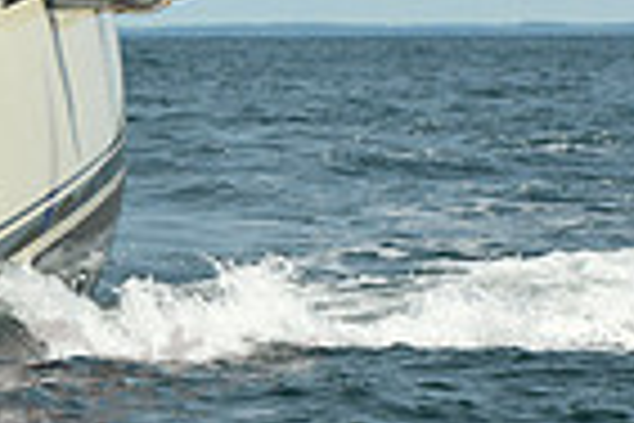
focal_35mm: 554
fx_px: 9756
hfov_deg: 3.7
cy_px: -214
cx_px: -540
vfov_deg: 2.5
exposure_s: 1/1000
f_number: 11
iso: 320
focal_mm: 135
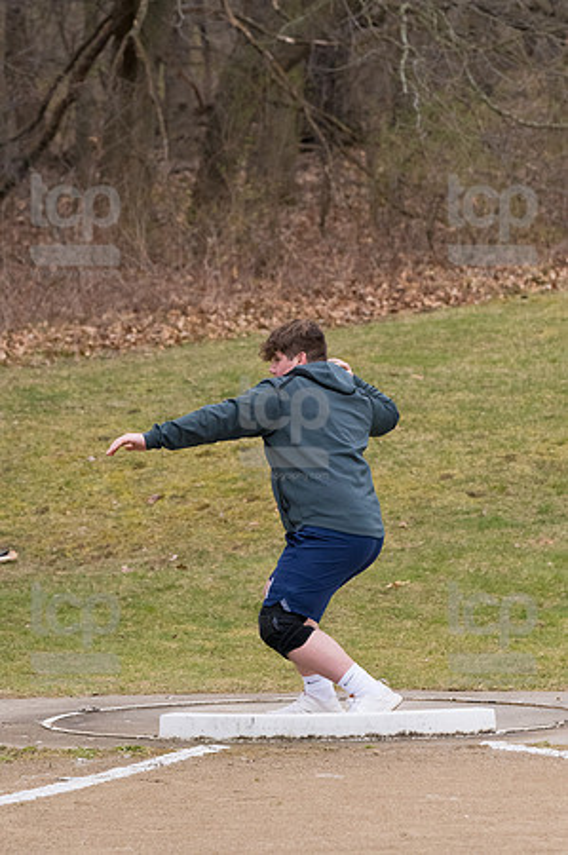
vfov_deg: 8.3
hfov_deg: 5.6
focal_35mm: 247
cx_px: 284
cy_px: 428
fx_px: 5859
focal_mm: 165
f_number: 5
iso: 2000
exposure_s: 1/2000
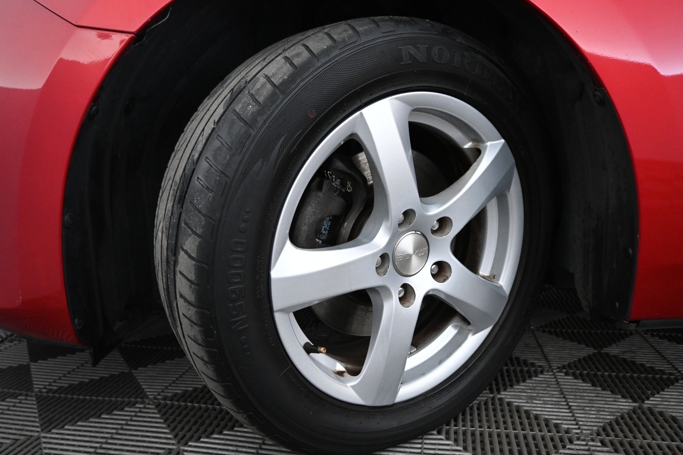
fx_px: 517
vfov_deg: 47.5
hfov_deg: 66.9
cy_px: 227
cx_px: 351
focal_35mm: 27
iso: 2500
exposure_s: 1/30
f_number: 3.5
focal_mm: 17.5
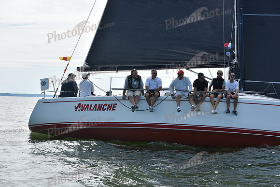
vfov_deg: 19.5
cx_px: 140
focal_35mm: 70
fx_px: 545
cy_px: 94
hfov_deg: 28.8
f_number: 7.1
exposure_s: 1/1000
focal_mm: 70
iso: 320
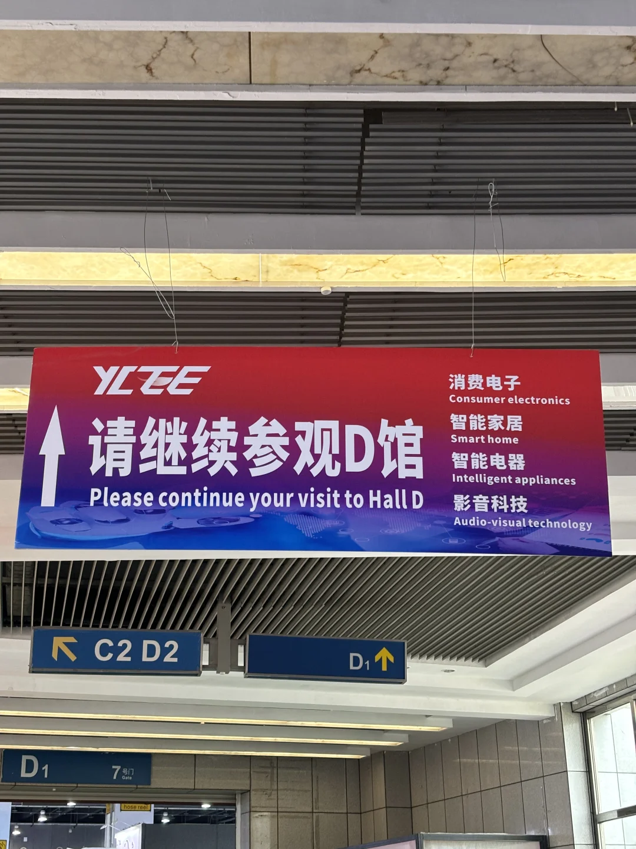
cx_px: 318
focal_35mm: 52
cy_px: 424
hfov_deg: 28.0
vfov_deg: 36.8
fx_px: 1274
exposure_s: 1/50
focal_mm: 5.96
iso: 100
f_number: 1.6
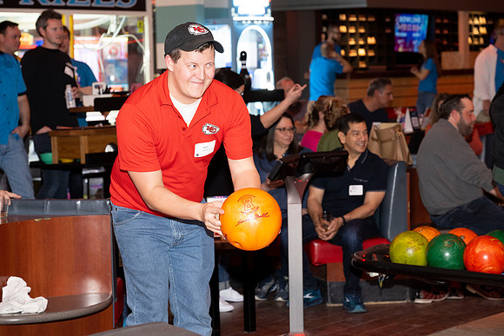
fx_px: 1204
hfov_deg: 23.6
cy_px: 168
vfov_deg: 15.9
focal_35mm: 86
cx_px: 252
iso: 2000
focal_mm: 86
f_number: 5.6
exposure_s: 1/100
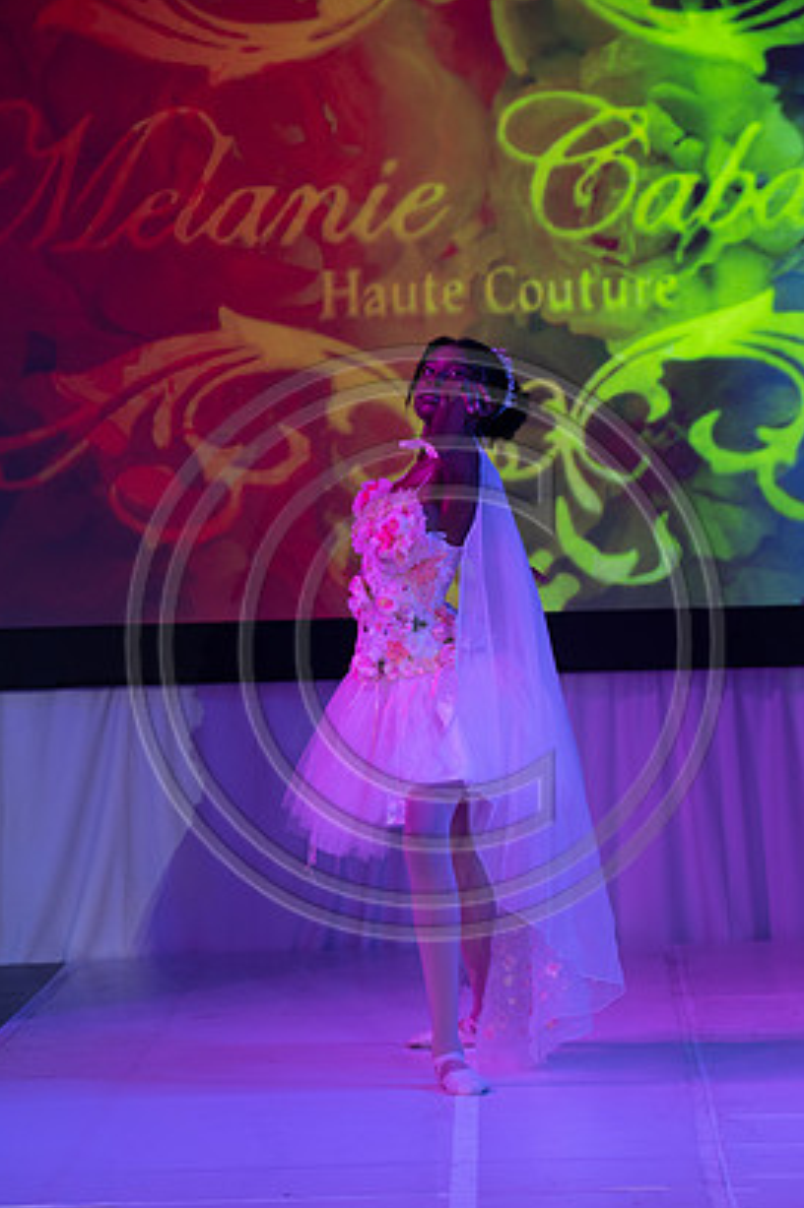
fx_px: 5906
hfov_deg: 7.8
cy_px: 641
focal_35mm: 176
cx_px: 427
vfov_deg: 11.7
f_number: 5.6
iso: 2000
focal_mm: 160
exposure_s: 1/400
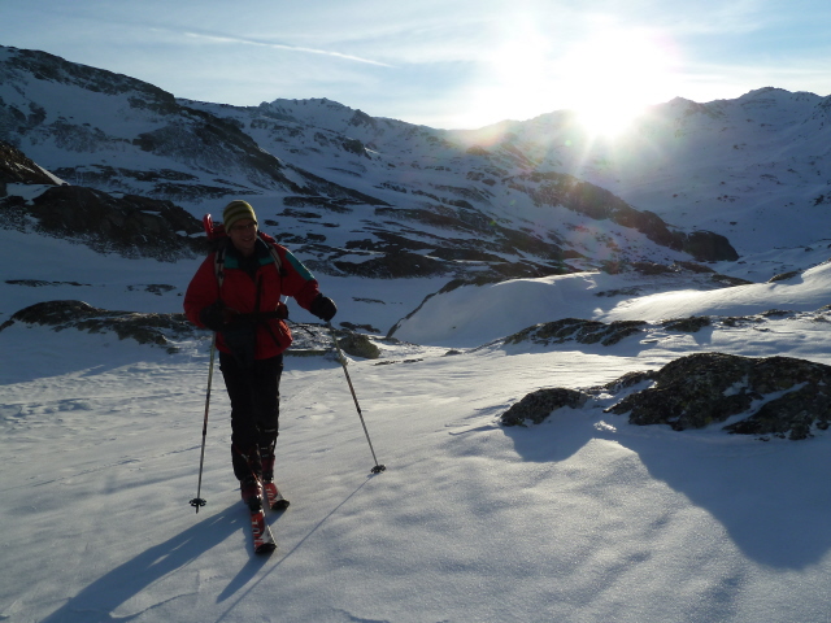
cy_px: 312
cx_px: 416
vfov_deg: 46.8
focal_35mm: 30
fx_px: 720
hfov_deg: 60.0
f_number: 5
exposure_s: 1/500
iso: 80
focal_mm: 5
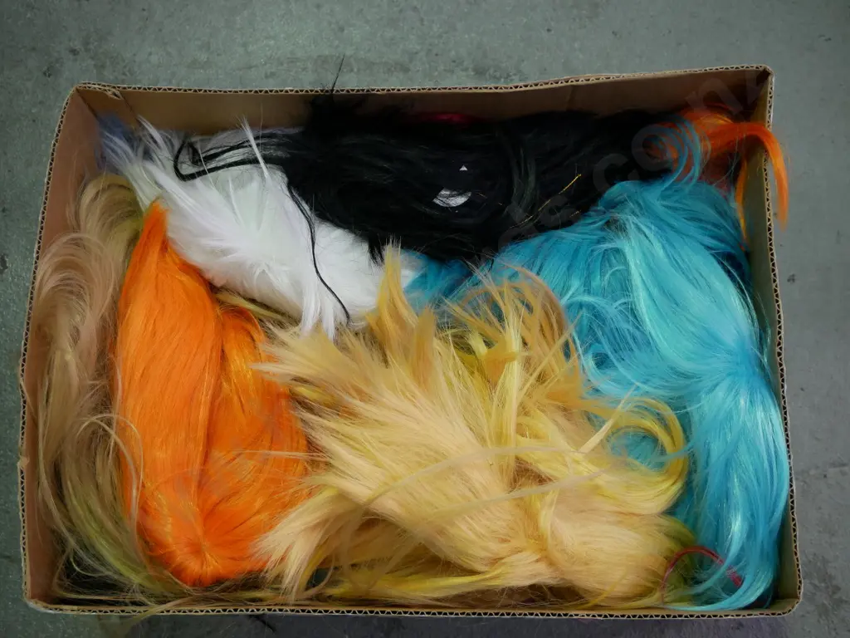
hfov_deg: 42.9
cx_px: 425
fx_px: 1080
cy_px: 319
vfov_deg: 32.9
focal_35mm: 44
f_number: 4.2
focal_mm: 22
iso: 1000
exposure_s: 1/60
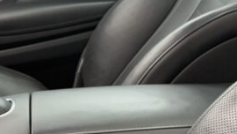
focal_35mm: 99
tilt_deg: -15.5
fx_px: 622
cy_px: 51
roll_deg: -0.8
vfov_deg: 12.2
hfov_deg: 20.6
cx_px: -18
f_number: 1.78
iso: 100
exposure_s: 1/315
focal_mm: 6.76
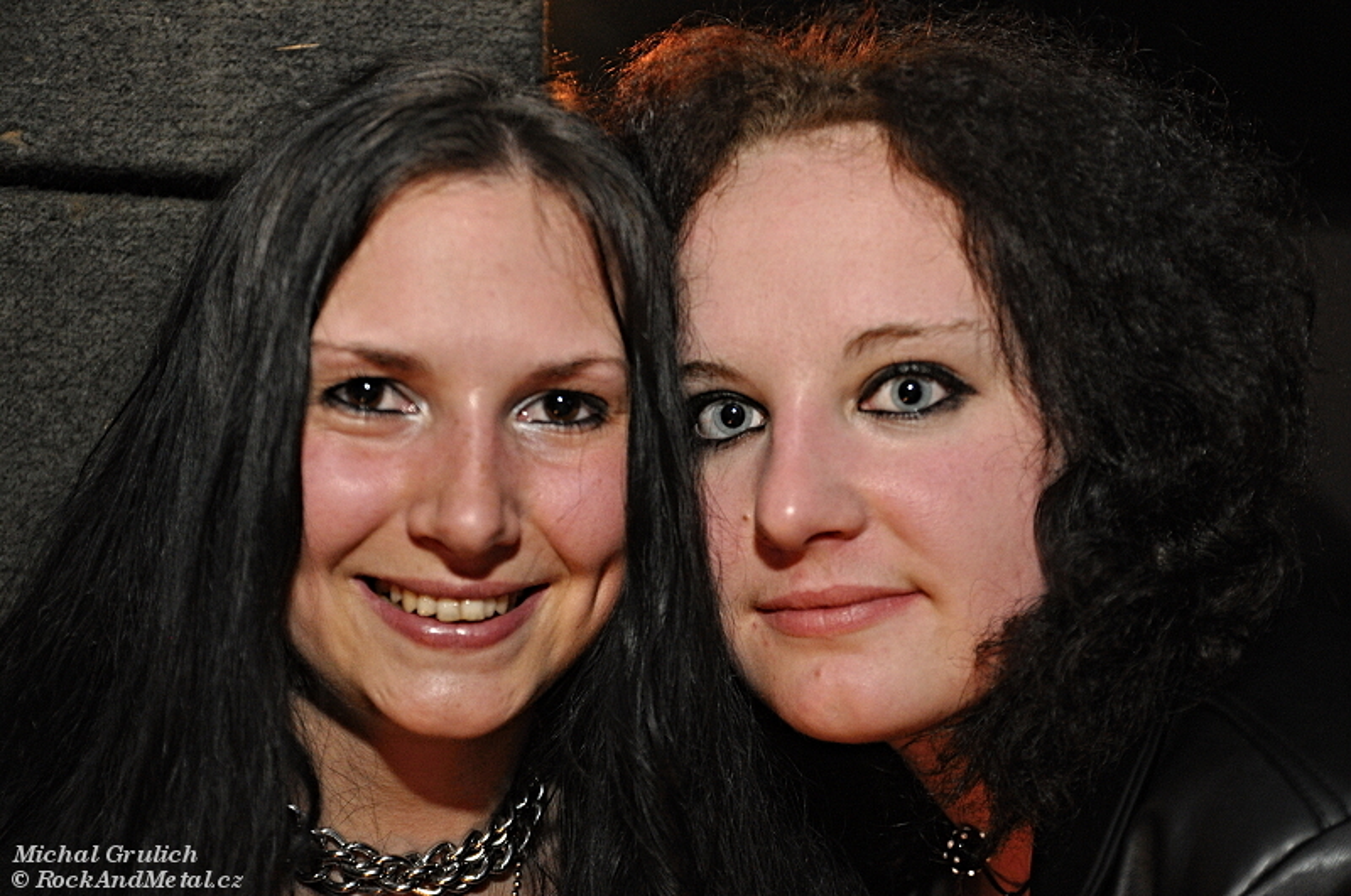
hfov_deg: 35.1
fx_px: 2136
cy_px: 448
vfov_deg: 23.7
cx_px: 676
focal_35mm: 57
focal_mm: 38
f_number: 2.8
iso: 800
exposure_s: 1/60
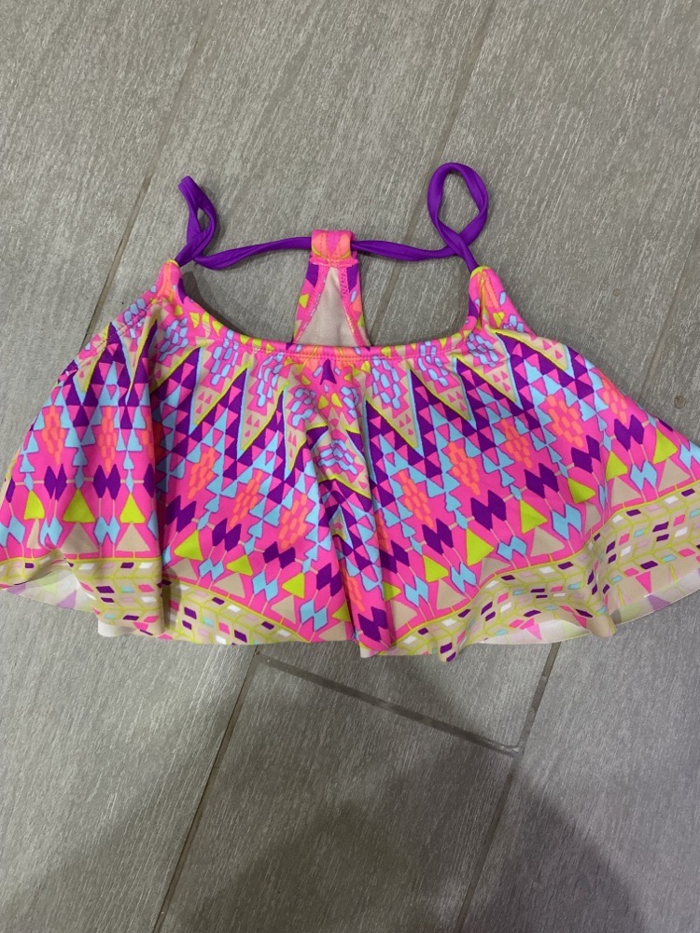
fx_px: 701
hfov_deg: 53.1
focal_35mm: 26
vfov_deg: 67.3
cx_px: 350
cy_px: 466
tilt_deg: -85.0
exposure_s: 1/50
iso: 500
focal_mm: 4.25
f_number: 1.8
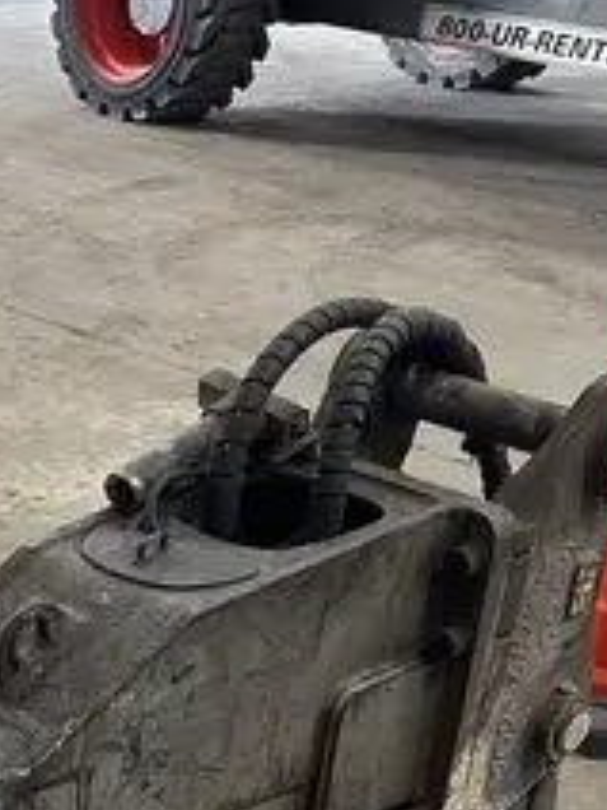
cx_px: -309
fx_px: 2104
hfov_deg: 15.2
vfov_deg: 20.7
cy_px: 900
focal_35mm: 90
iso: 320
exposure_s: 1/60
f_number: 1.6
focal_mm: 5.96
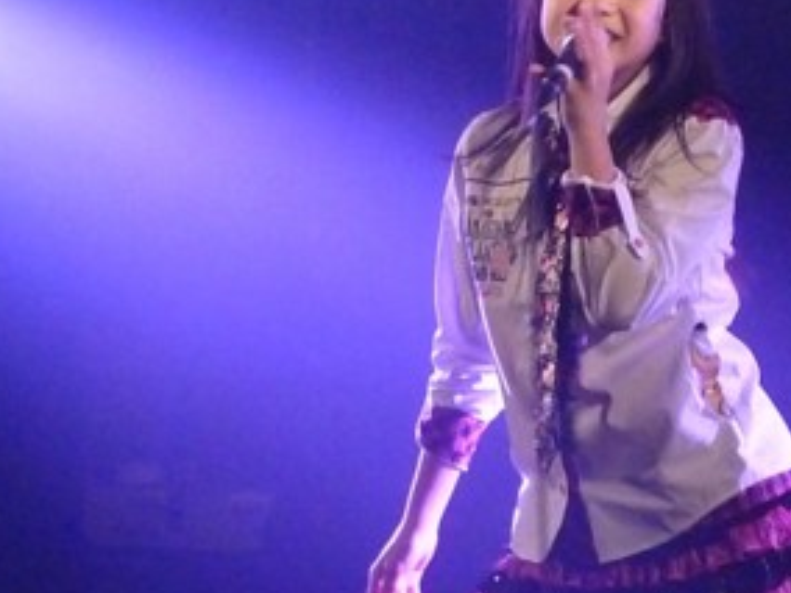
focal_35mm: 217
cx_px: 501
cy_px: 326
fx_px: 4959
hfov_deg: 9.1
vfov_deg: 6.8
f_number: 4.5
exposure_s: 1/30
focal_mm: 22.5
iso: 3200
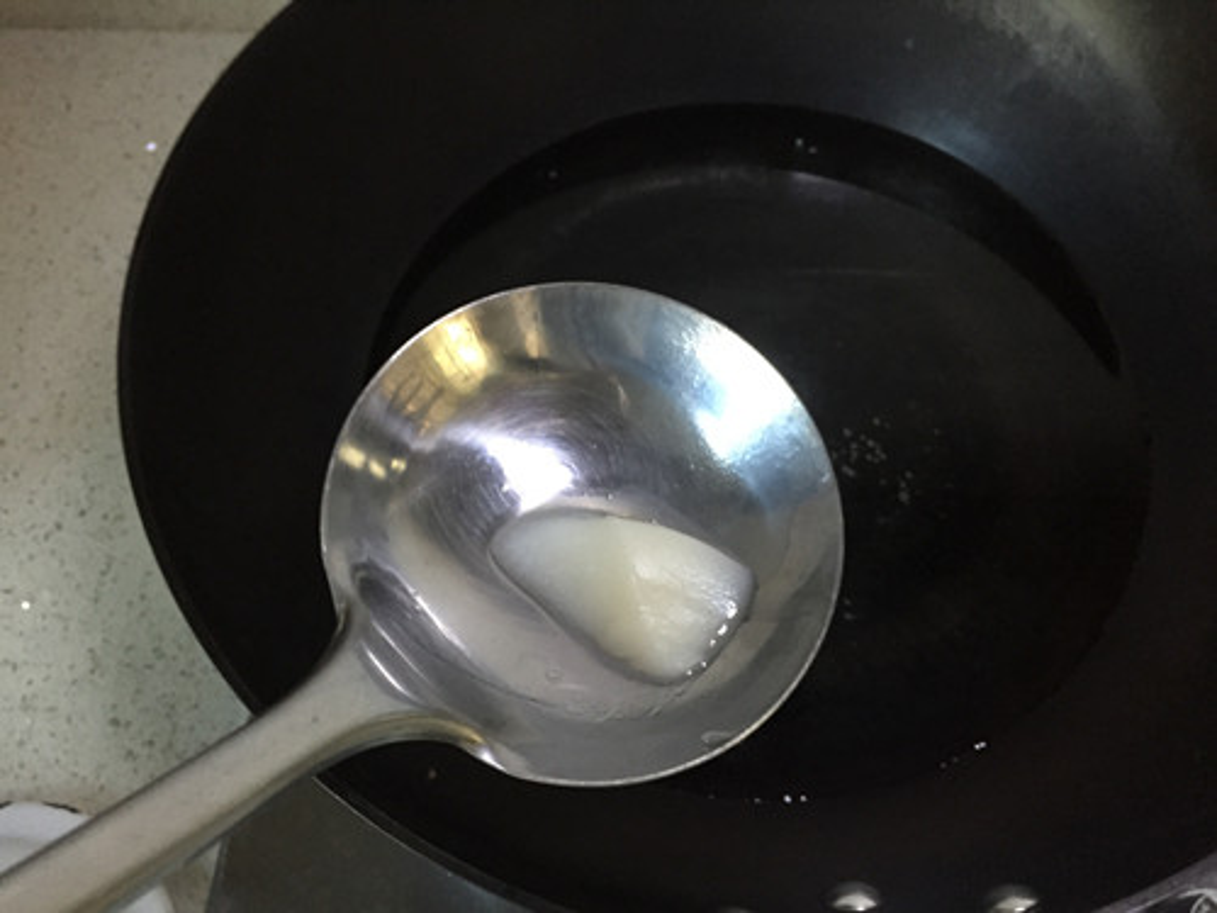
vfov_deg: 48.2
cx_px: 608
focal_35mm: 29
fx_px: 1020
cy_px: 456
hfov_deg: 61.7
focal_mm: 4.15
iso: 250
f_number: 2.2
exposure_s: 1/15
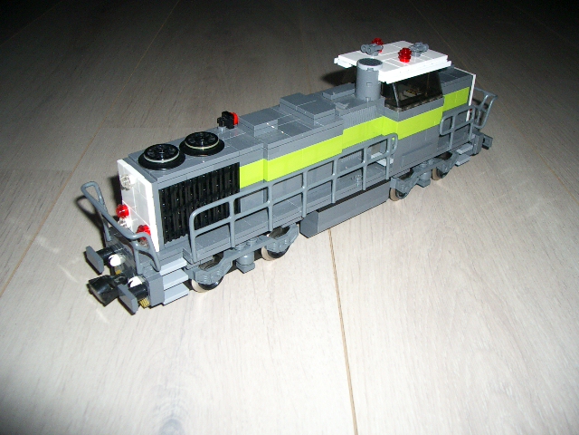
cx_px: 290
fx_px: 585
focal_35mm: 35
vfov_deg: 40.7
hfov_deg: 52.6
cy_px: 218
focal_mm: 5.8
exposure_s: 1/40
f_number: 2.6
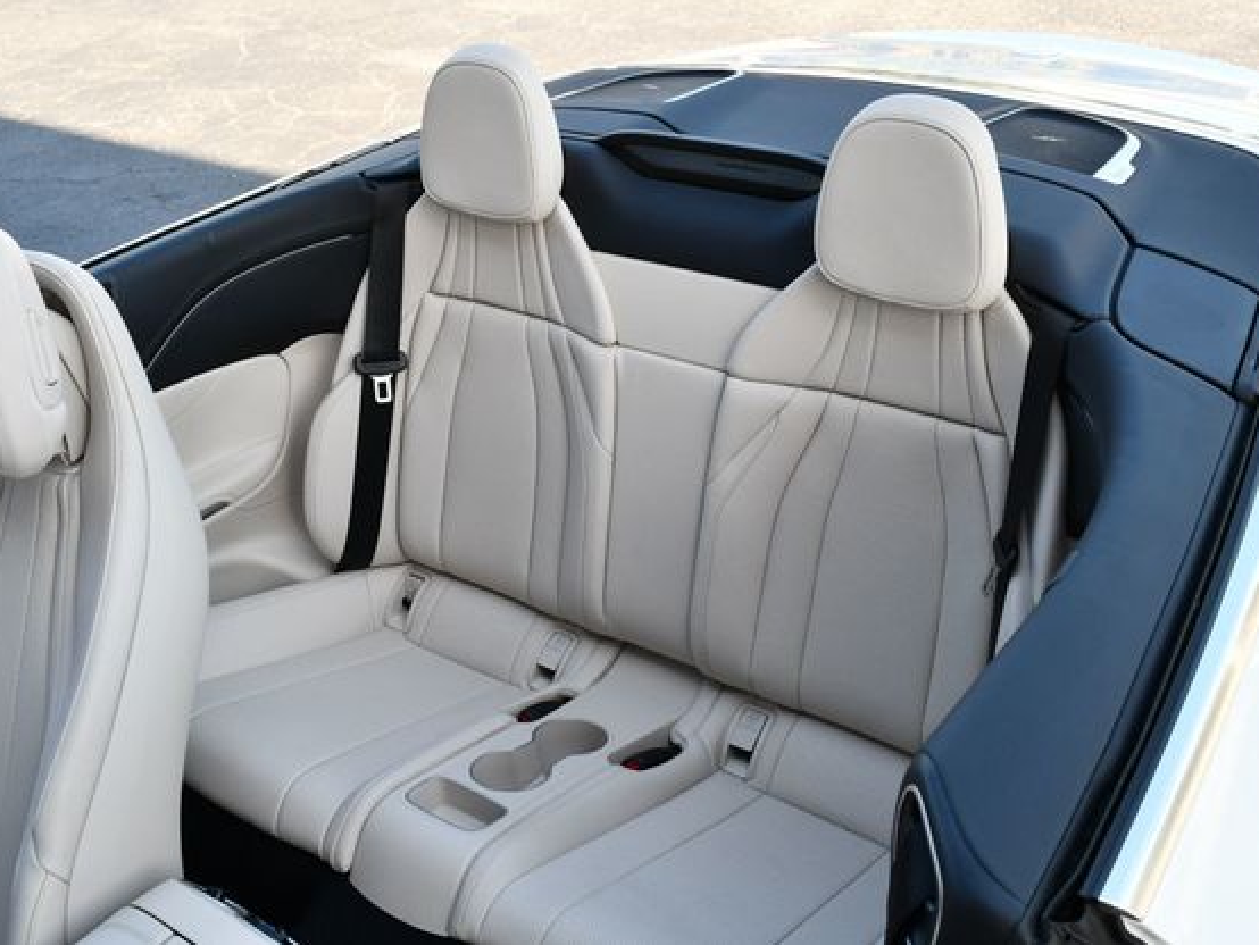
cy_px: 463
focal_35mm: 40
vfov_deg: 36.0
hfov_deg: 46.8
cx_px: 639
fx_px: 1455
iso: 280
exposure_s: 1/250
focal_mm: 18
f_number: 5.6
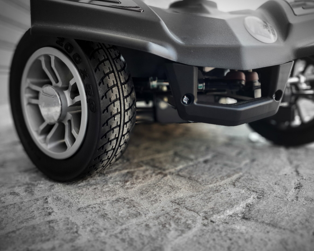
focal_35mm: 28
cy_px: 126
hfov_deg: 62.1
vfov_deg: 51.5
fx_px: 260
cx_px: 170
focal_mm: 4.3
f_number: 1.5
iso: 50
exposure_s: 1/100
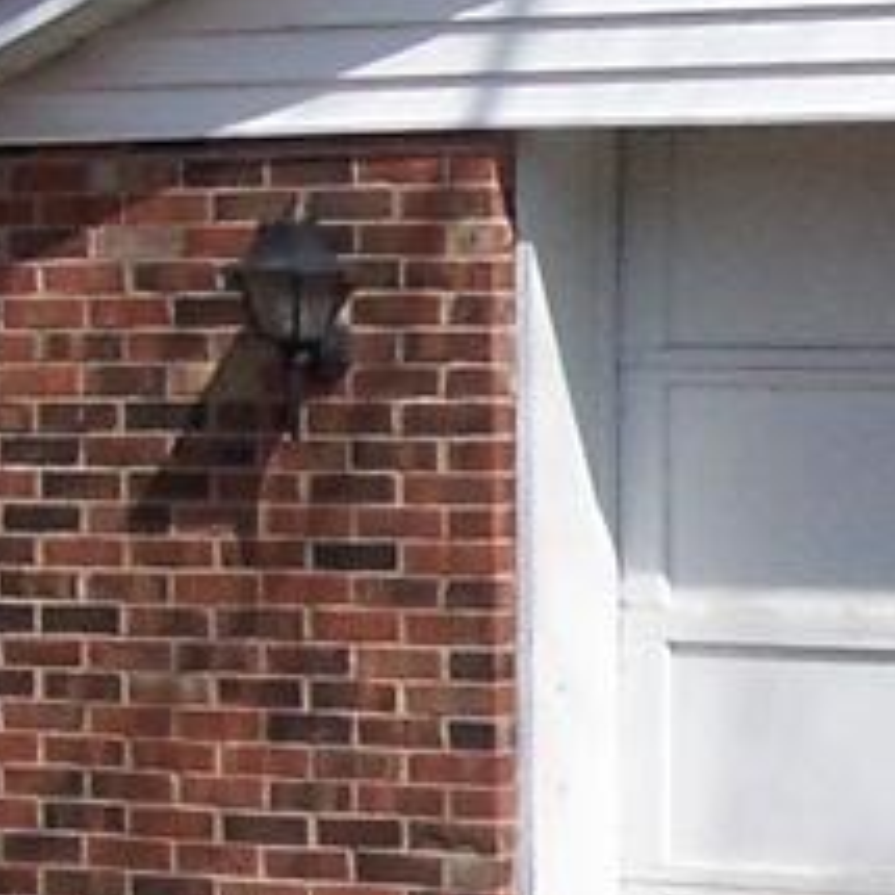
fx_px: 7079
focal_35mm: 242
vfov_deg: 7.2
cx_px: 1270
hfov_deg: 7.1
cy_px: 450
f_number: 4
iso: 80
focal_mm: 6.3
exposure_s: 1/750
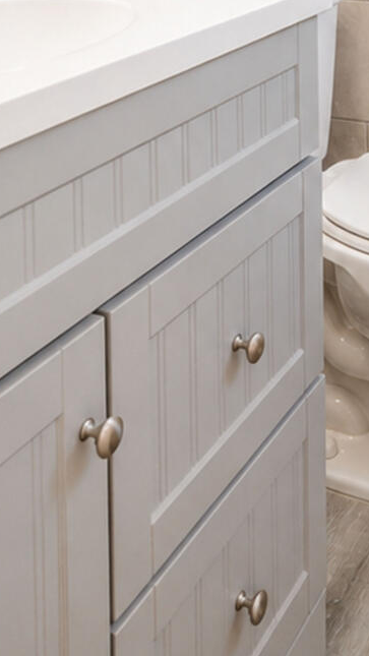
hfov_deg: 22.0
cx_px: 394
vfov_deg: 32.1
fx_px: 904
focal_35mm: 52
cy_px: -157
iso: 64
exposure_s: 1/20
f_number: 4
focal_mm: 16
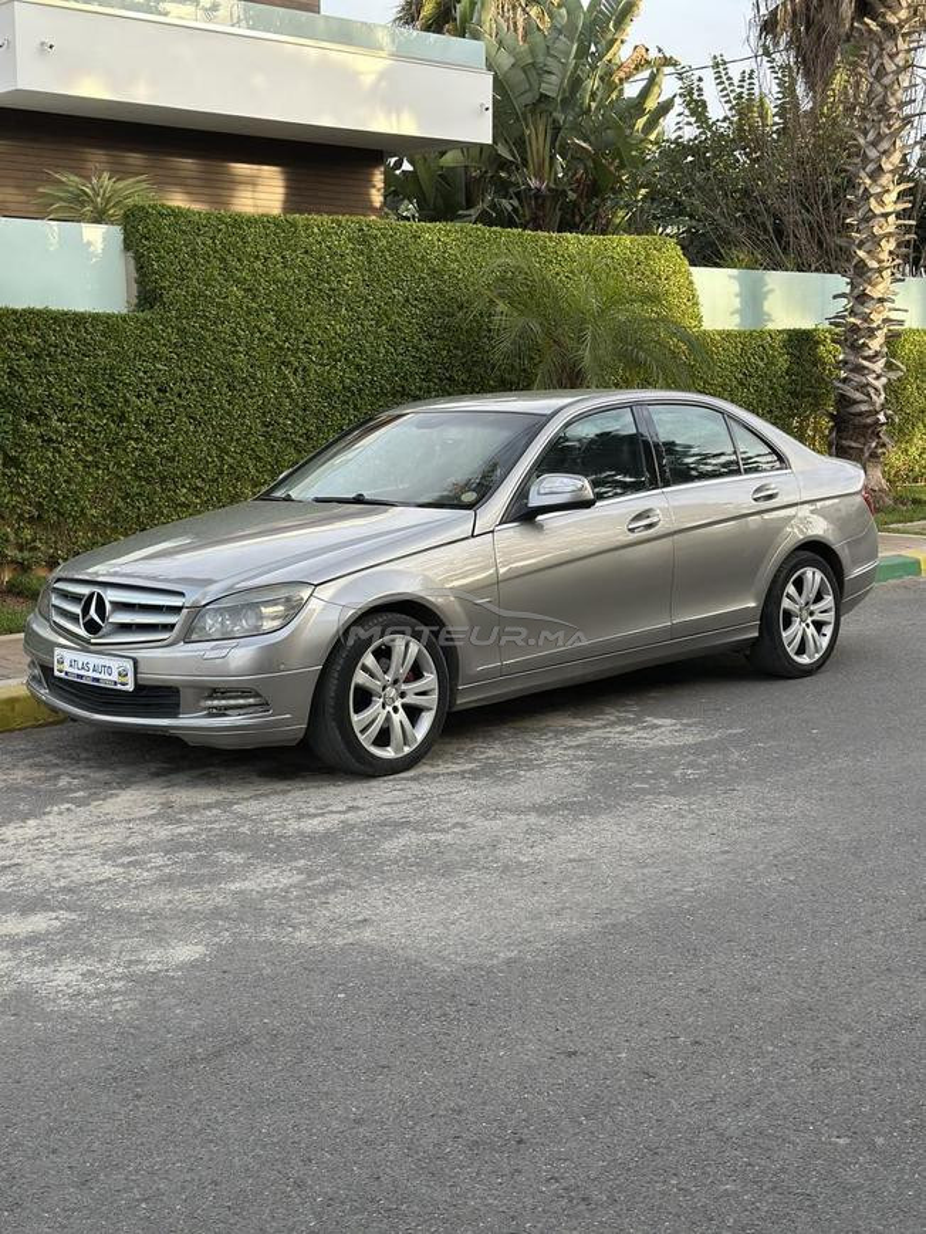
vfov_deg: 39.7
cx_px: 463
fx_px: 1712
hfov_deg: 30.3
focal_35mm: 48
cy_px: 617
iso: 80
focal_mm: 6.86
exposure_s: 1/419
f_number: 1.78
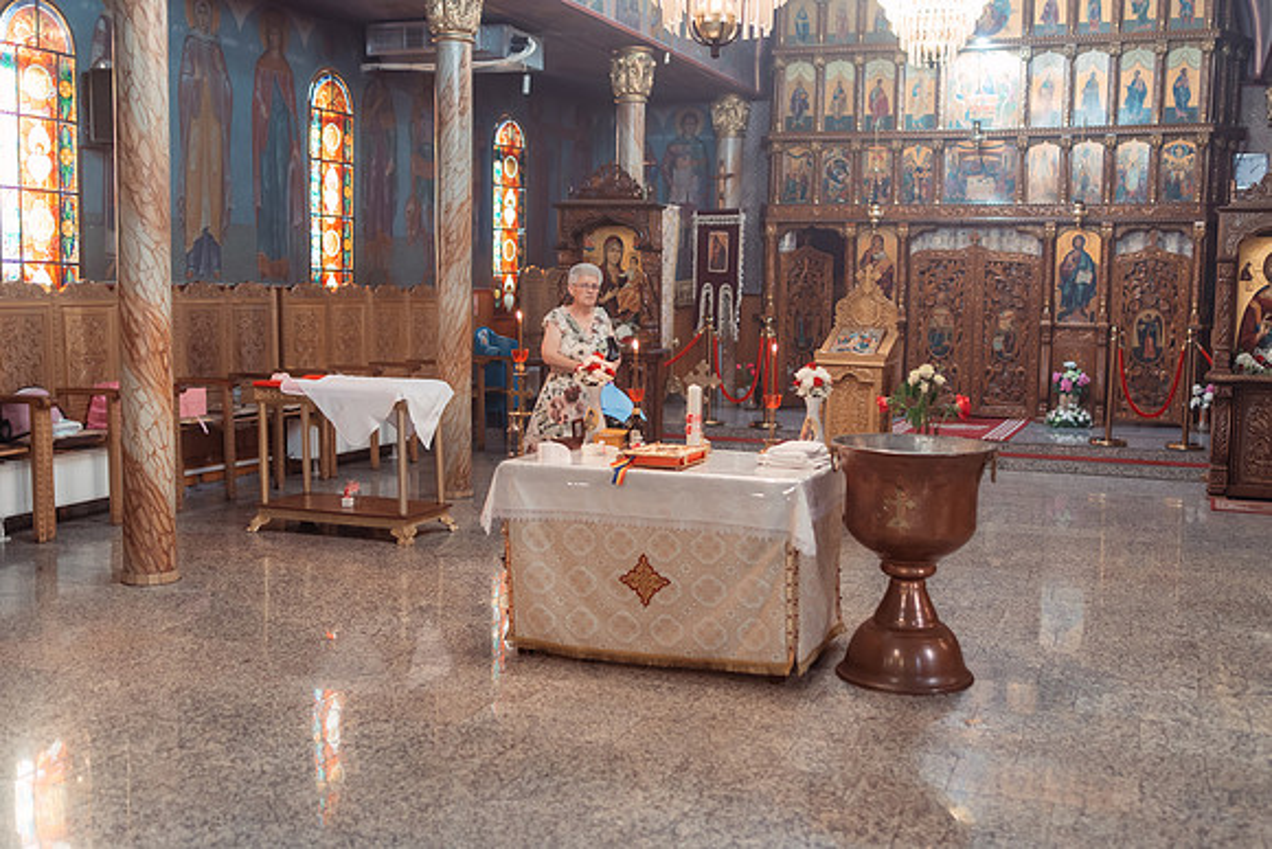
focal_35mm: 38
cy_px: 424
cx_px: 693
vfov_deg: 35.0
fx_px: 1347
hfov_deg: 50.5
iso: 1600
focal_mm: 35
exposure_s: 1/200
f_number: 2.2
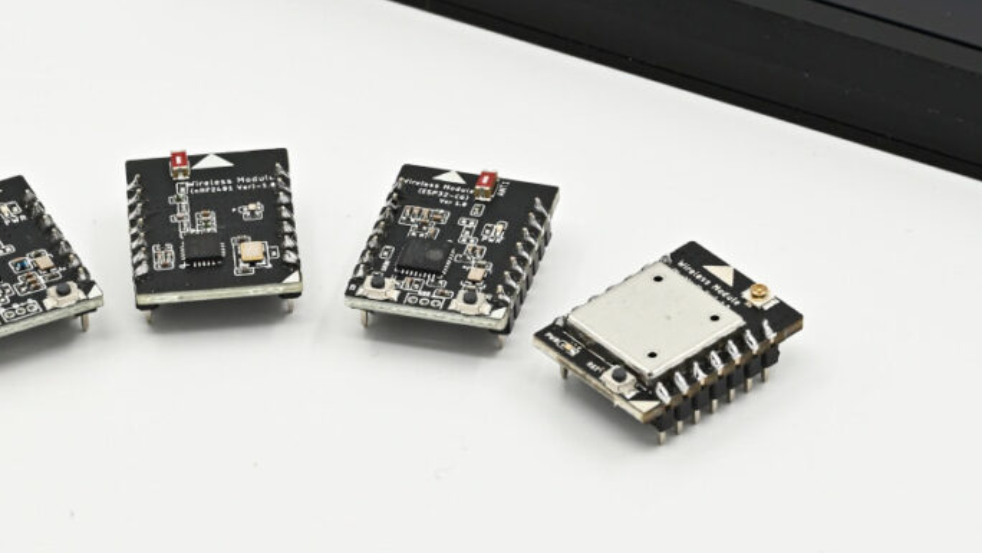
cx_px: 861
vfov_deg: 4.9
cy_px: 23
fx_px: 6433
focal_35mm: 247
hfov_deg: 8.7
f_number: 18
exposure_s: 1/60
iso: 800
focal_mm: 105
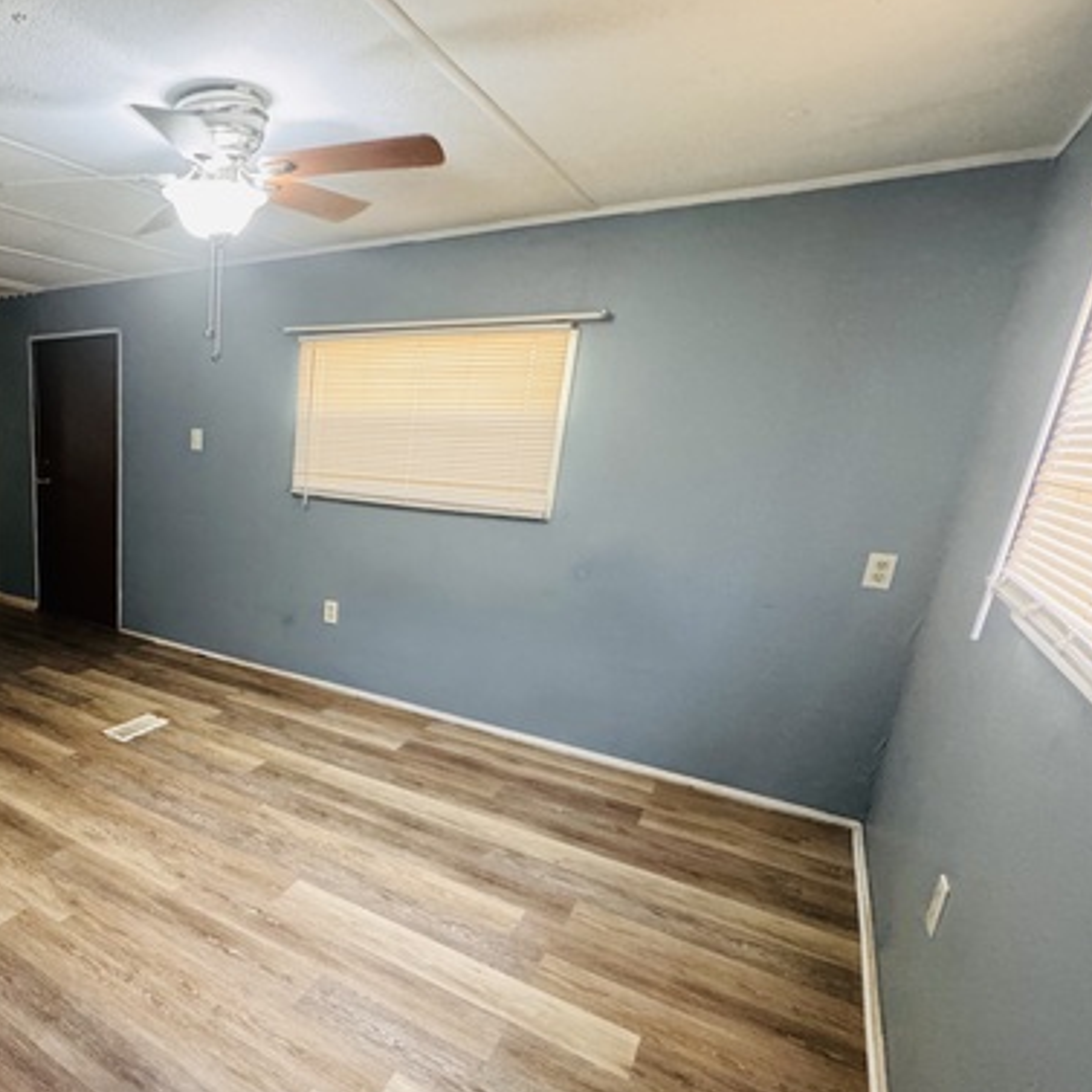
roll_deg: -1.9
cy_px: 620
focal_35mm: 21
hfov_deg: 64.9
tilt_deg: -15.3
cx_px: 200
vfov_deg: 71.8
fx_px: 749
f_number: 2.2
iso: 800
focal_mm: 2.22
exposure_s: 1/60
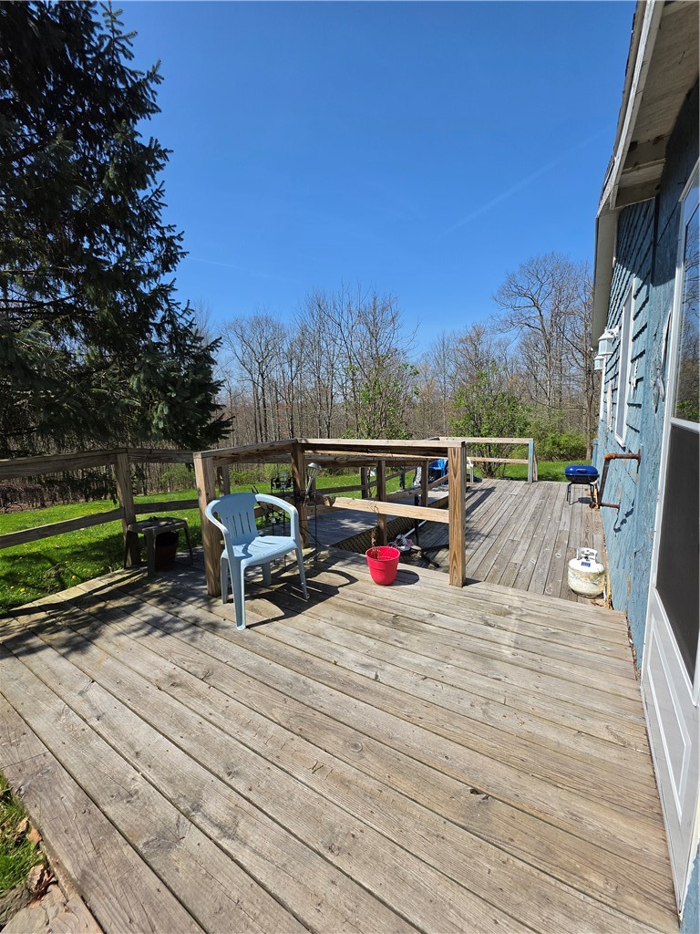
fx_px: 351
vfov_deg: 106.2
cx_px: 350
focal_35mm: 13
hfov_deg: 89.9
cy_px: 467
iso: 32
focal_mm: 2.2
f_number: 1.9
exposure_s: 1/1663
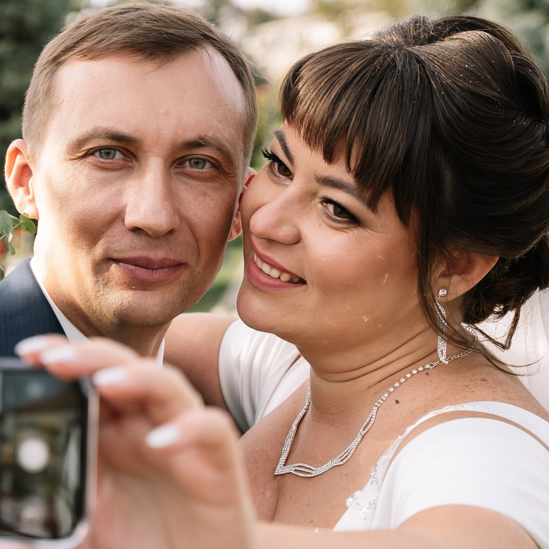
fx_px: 1956
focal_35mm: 109
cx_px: 77
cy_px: 337
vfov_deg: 16.0
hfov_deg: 15.8
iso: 500
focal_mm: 49.5
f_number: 4
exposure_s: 1/800
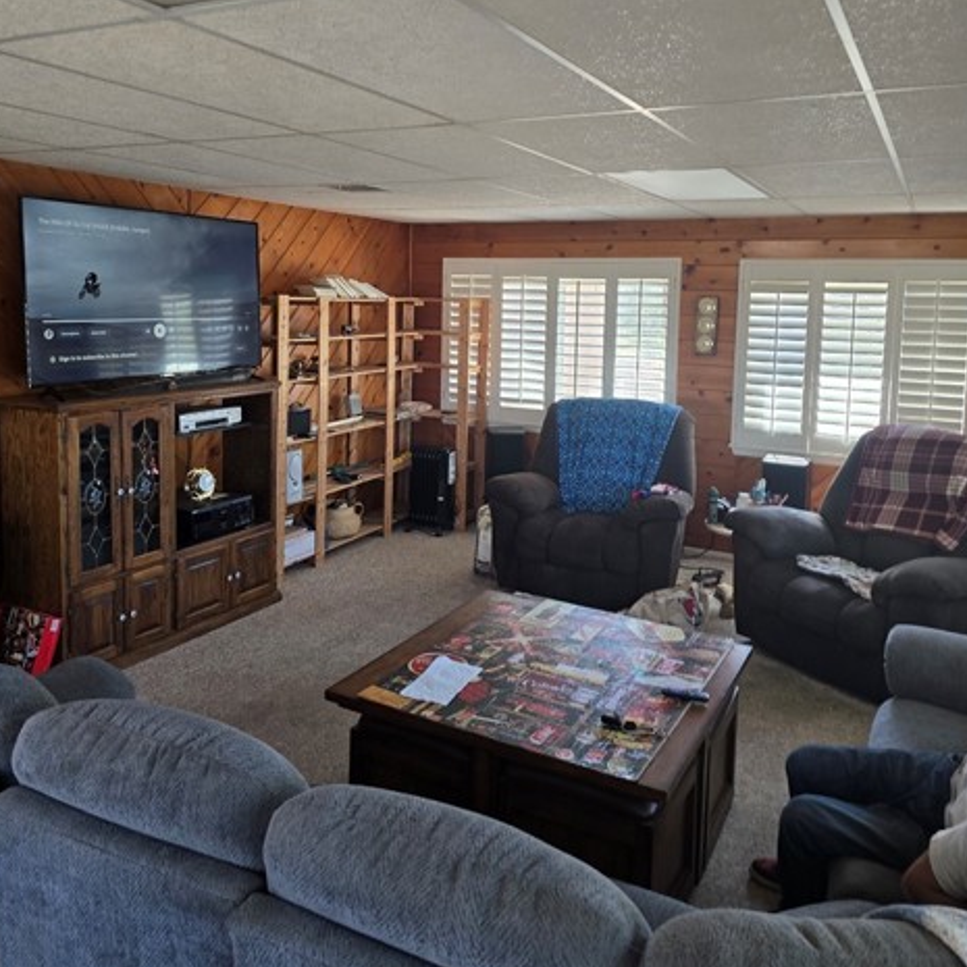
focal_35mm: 28
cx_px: 485
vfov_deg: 56.6
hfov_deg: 57.3
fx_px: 885
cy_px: 358
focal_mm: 6.3
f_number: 1.7
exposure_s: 1/50
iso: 64
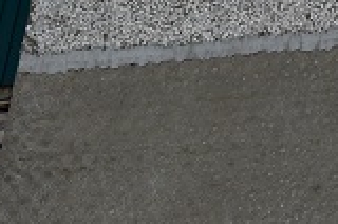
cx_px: 1022
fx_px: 3486
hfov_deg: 5.2
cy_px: -260
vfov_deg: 3.6
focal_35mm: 372
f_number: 6.3
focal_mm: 58
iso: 400
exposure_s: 1/640
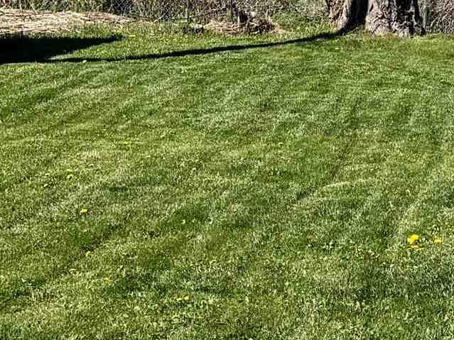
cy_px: 16
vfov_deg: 11.8
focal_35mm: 125
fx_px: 1639
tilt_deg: -3.0
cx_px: 807
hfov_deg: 14.1
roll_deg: -2.3
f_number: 1.6
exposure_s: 1/3937
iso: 50
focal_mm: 5.96
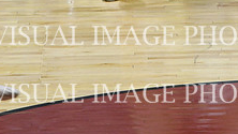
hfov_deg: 2.8
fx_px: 4791
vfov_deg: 1.6
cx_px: 176
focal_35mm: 759
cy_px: -166
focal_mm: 185
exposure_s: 1/400
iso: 3200
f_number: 2.8
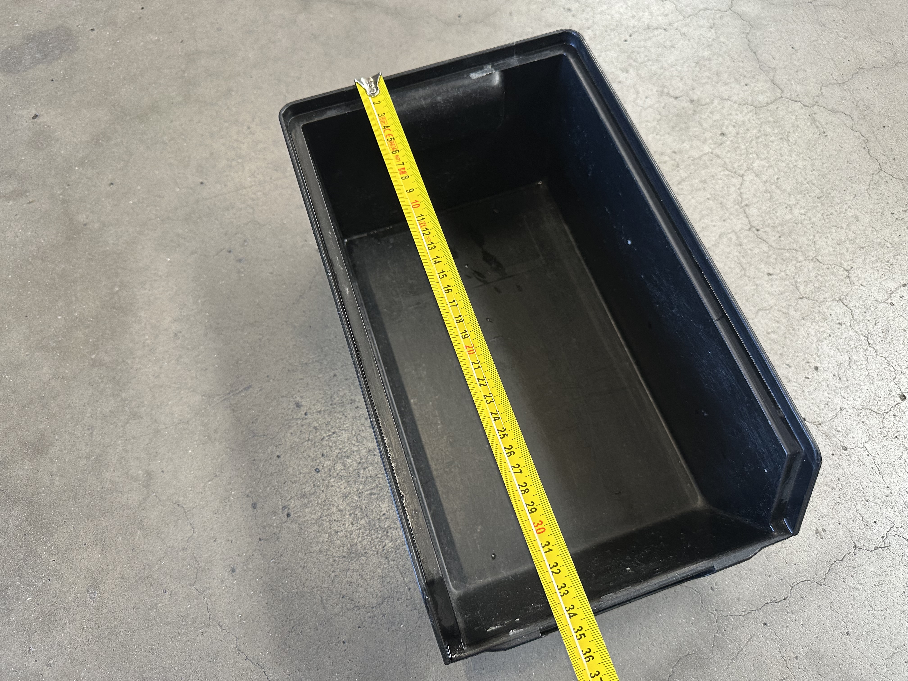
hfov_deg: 71.6
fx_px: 630
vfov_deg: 56.8
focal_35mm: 24
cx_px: 454
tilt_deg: -65.8
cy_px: 340
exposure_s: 1/121
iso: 200
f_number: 1.78
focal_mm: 6.86
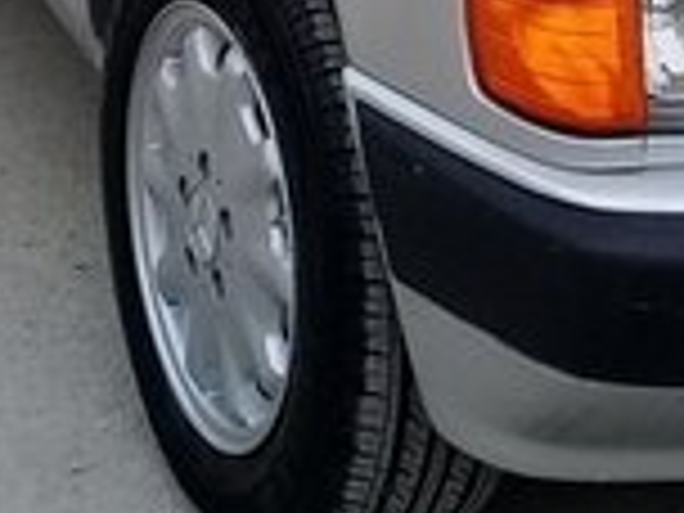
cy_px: -110
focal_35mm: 135
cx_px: 513
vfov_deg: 10.8
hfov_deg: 14.6
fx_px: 2668
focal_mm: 3.3
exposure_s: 1/153
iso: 64
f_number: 2.2
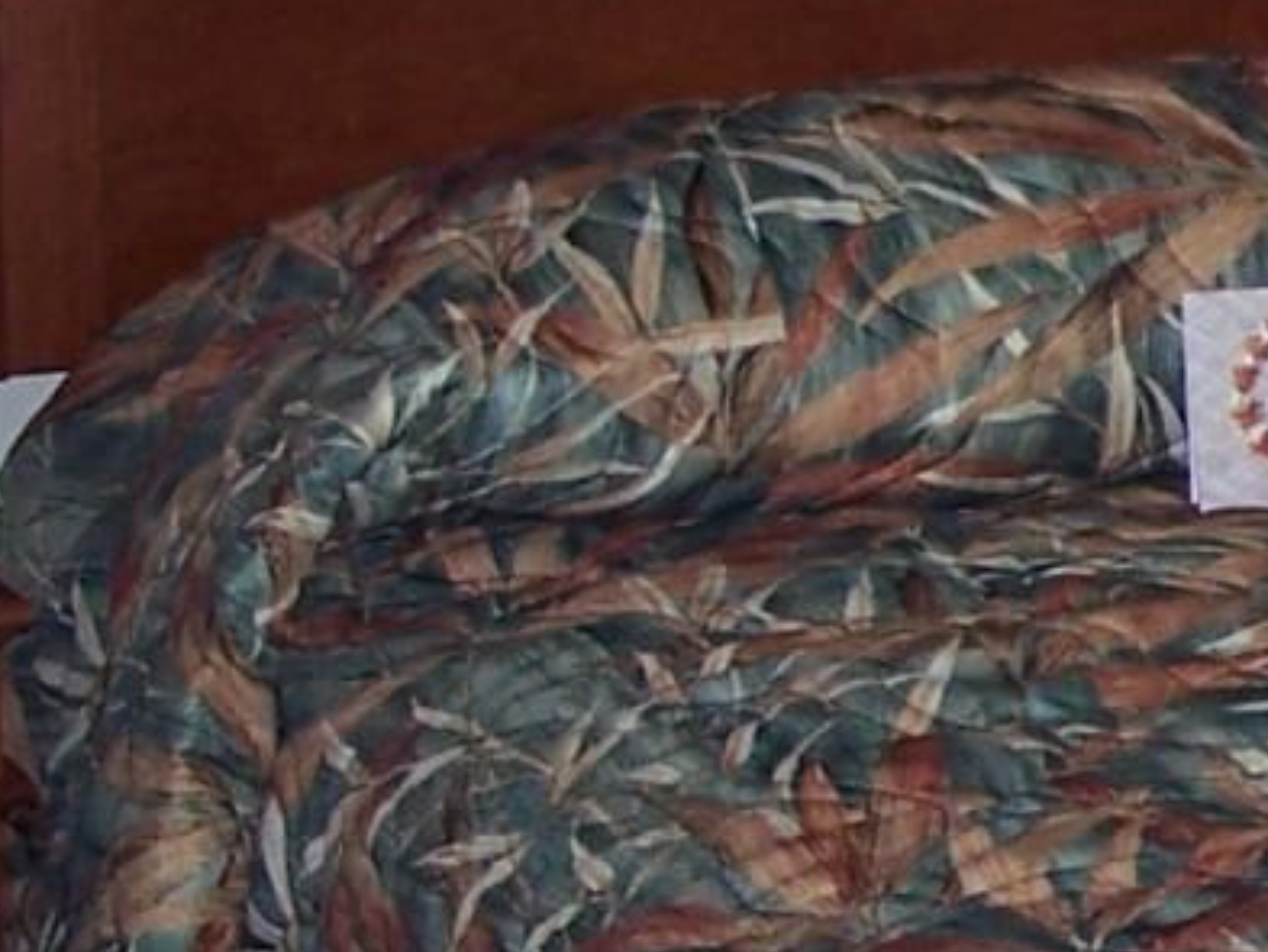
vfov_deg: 7.3
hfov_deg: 8.9
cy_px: 526
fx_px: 7438
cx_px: 2868
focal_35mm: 203
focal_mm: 8
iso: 100
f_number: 2.8
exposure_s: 1/60
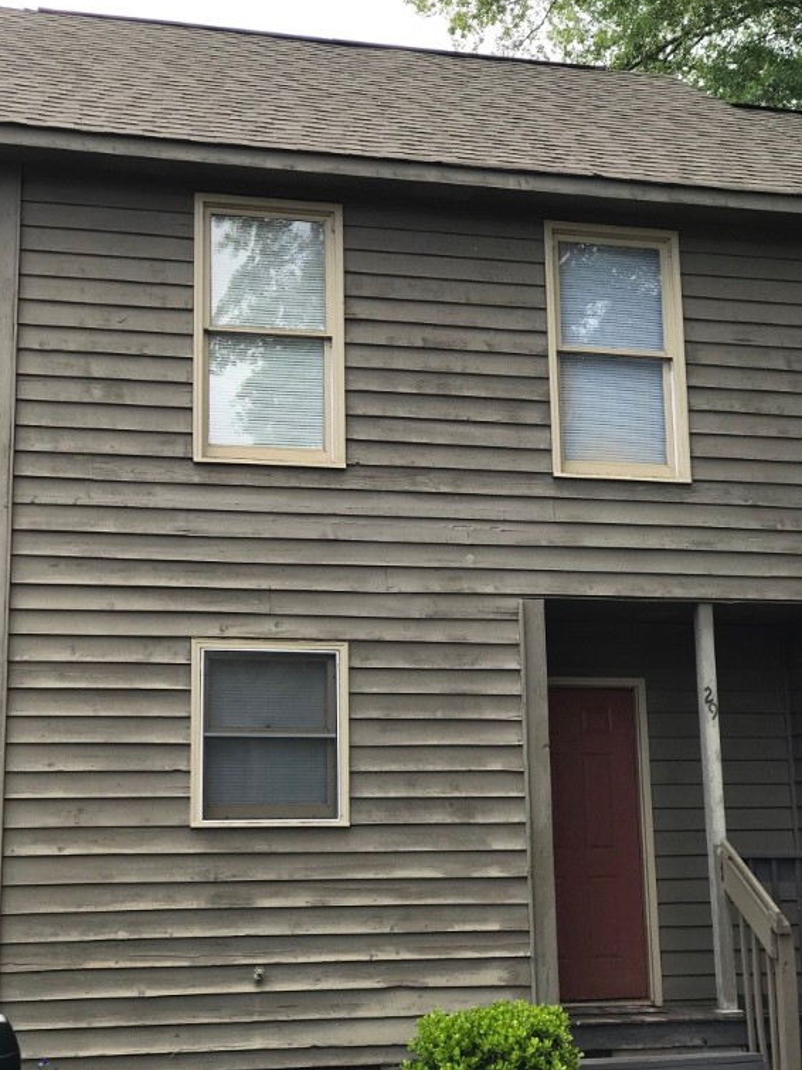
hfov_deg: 25.2
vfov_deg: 33.2
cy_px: 527
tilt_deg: +13.2
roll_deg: +1.2
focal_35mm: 58
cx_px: 401
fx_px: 1792
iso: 20
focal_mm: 6.6
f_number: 2.8
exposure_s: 1/205
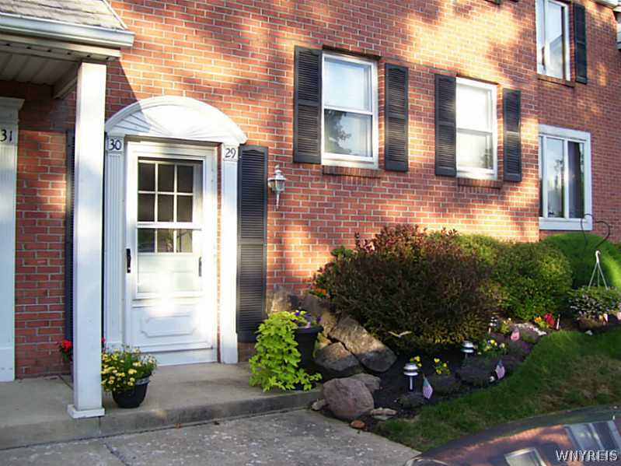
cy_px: 233
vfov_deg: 38.7
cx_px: 310
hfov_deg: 50.1
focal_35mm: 37
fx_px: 664
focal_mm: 6
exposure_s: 1/250
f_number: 2.7
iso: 80
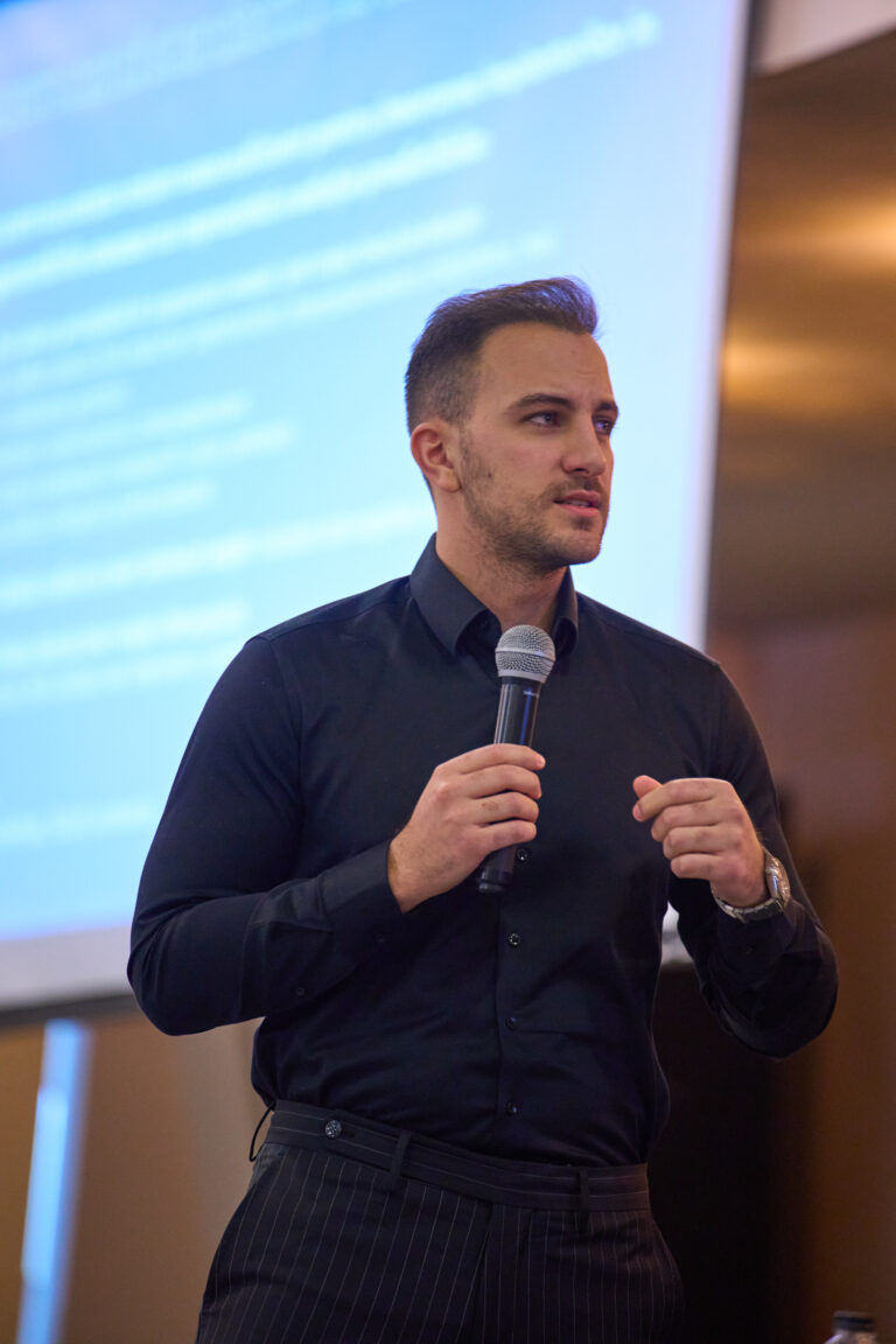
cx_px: 448
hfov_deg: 7.6
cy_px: 672
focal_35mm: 180
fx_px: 6719
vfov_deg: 11.4
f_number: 2.8
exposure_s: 1/100
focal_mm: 180
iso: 4000
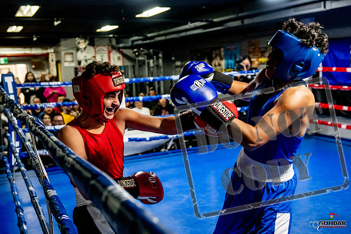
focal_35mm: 43
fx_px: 419
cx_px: 176
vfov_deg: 31.2
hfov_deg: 45.4
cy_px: 117
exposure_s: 1/800
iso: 5000
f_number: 2.8
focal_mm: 29
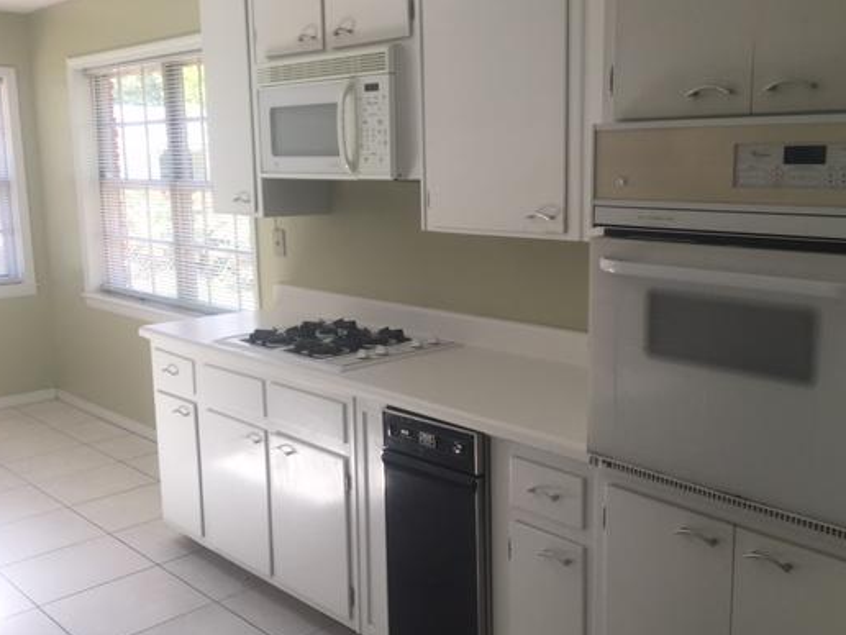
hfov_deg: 51.0
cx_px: 507
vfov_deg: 39.7
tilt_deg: -10.6
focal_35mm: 36
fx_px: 880
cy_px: 312
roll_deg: -0.1
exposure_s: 1/60
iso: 25
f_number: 2.2
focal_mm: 4.15
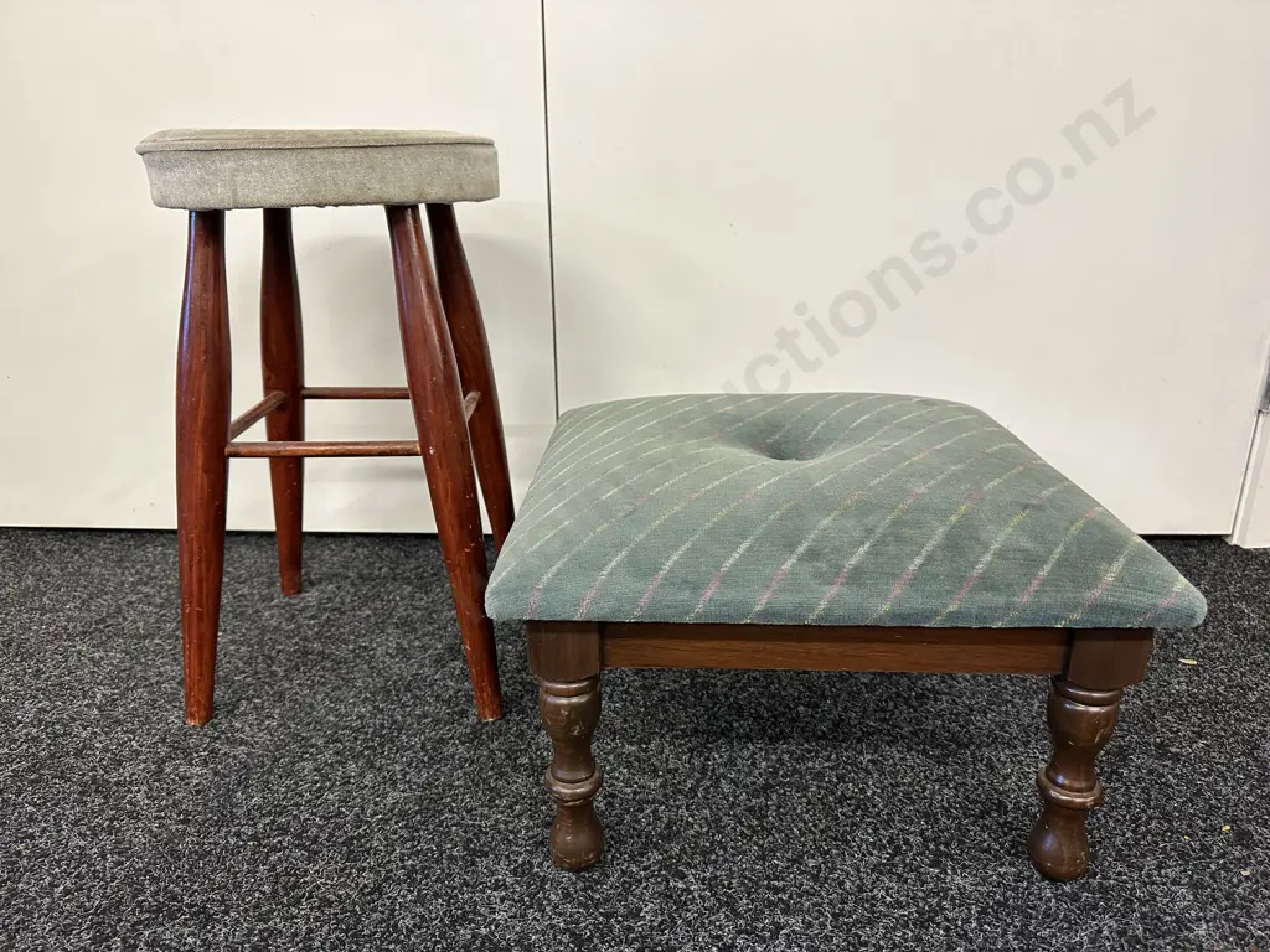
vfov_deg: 56.8
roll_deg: +0.1
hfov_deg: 71.6
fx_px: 881
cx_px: 635
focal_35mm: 24
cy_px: 476
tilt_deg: -19.4
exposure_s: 1/100
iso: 200
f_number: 1.78
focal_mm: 6.86
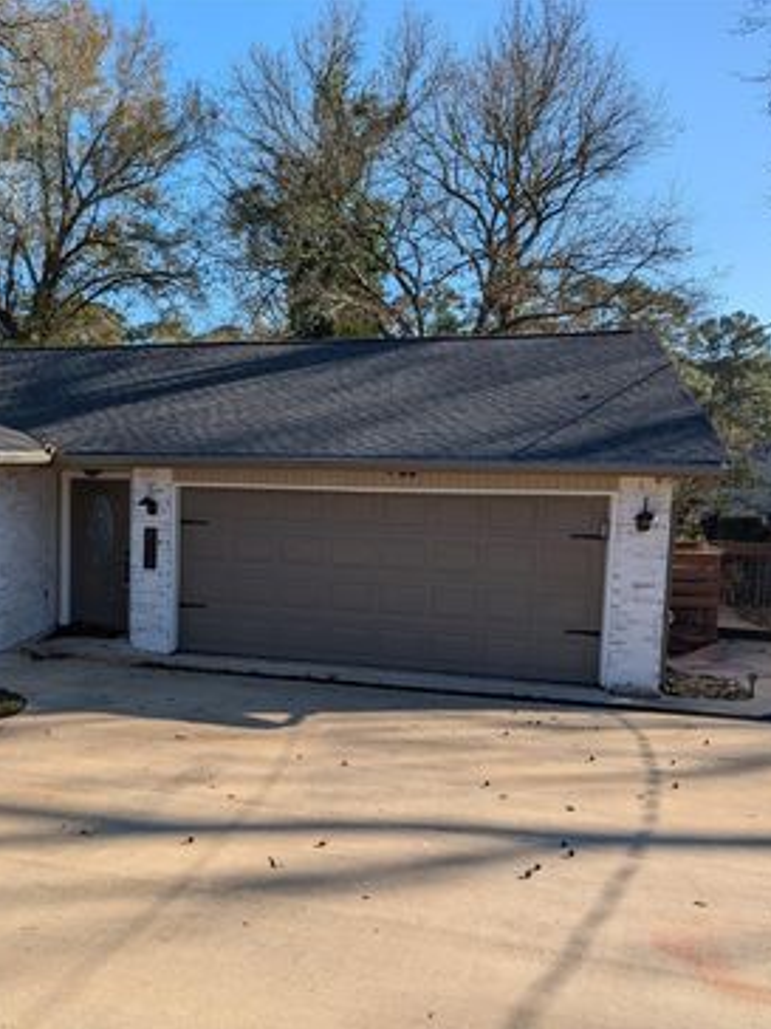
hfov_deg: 40.8
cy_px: 529
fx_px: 980
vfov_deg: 55.3
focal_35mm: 33
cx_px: 136
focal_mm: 6.9
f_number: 1.68
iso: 21
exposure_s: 1/827
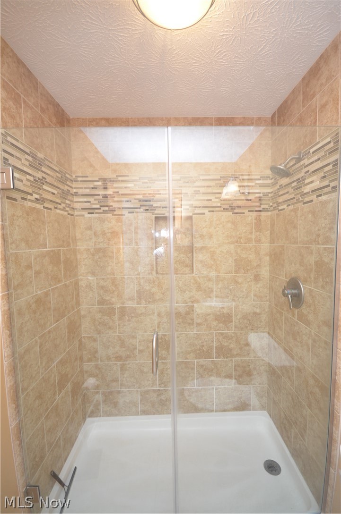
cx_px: 170
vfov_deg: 100.5
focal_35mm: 15
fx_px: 214
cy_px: 257
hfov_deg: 77.1
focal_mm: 10
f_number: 4
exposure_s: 1/60
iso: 560
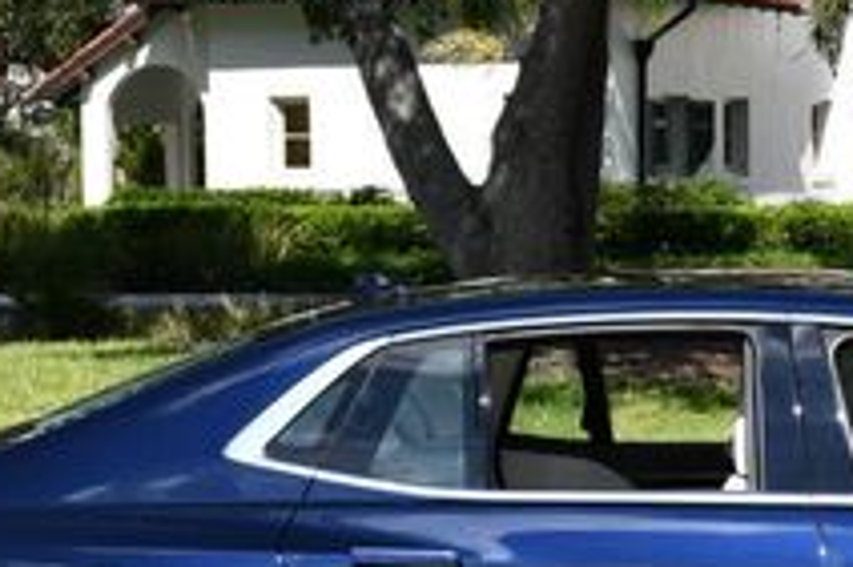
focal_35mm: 157
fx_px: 3717
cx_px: 909
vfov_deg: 8.7
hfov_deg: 12.9
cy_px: 322
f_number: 8
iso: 110
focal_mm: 26
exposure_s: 1/250
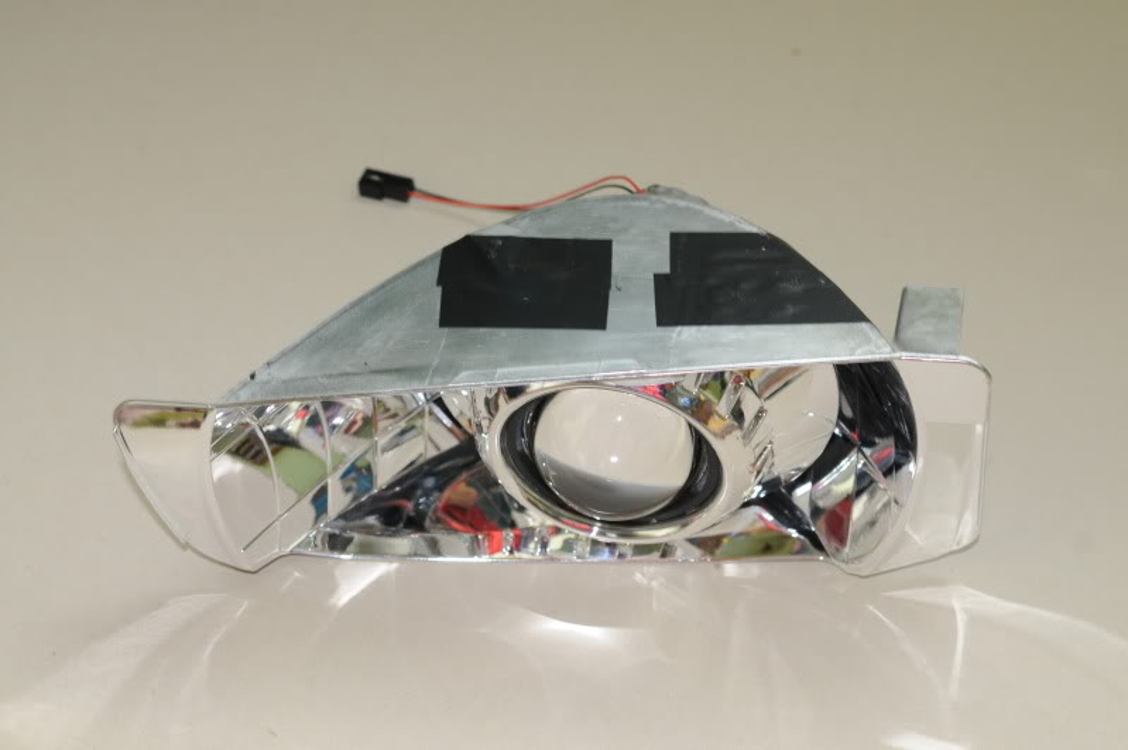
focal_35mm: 57
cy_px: 375
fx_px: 1784
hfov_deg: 35.1
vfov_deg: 23.7
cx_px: 564
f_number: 5.6
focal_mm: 38
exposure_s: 1/60
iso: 200
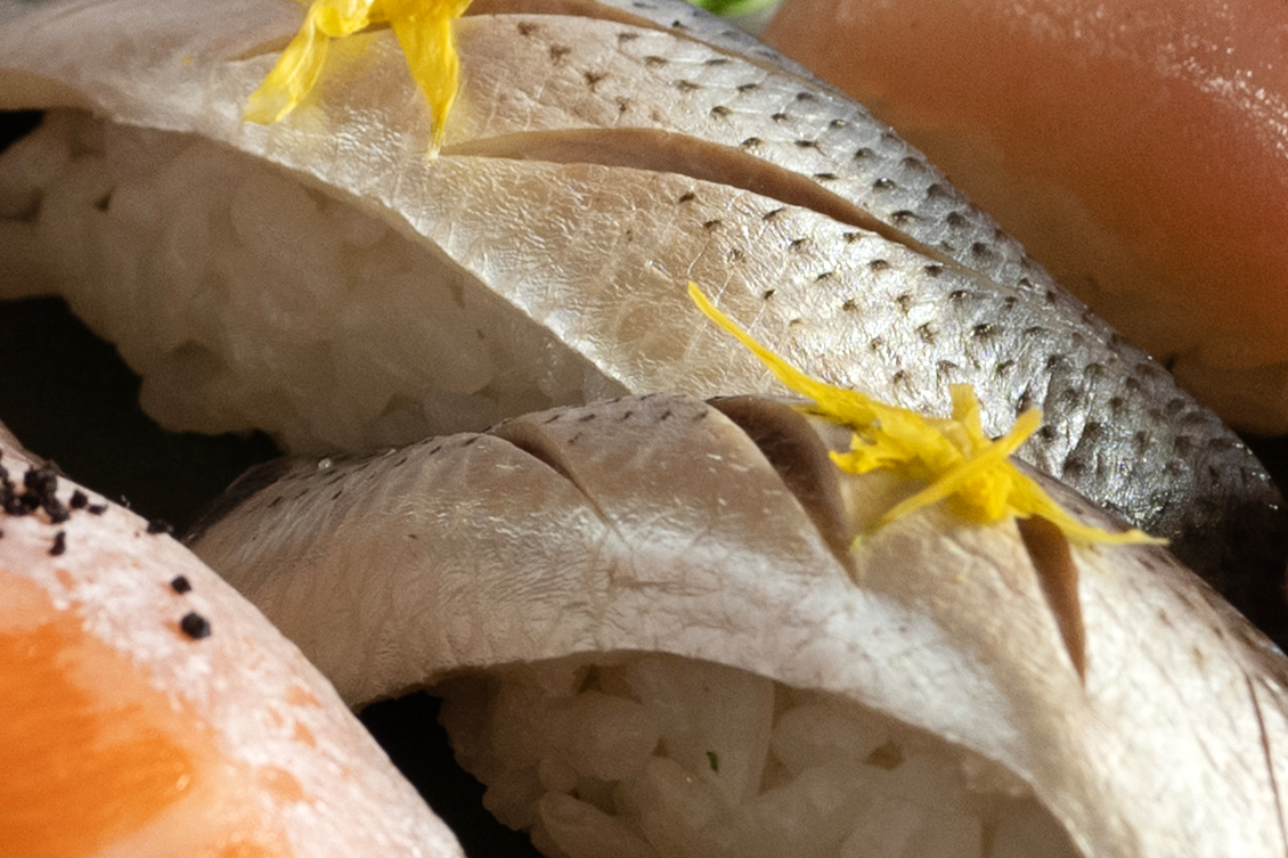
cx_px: -783
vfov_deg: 3.8
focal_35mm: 360
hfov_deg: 5.7
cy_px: -368
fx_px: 12877
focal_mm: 50
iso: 320
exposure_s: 1/160
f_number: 6.3
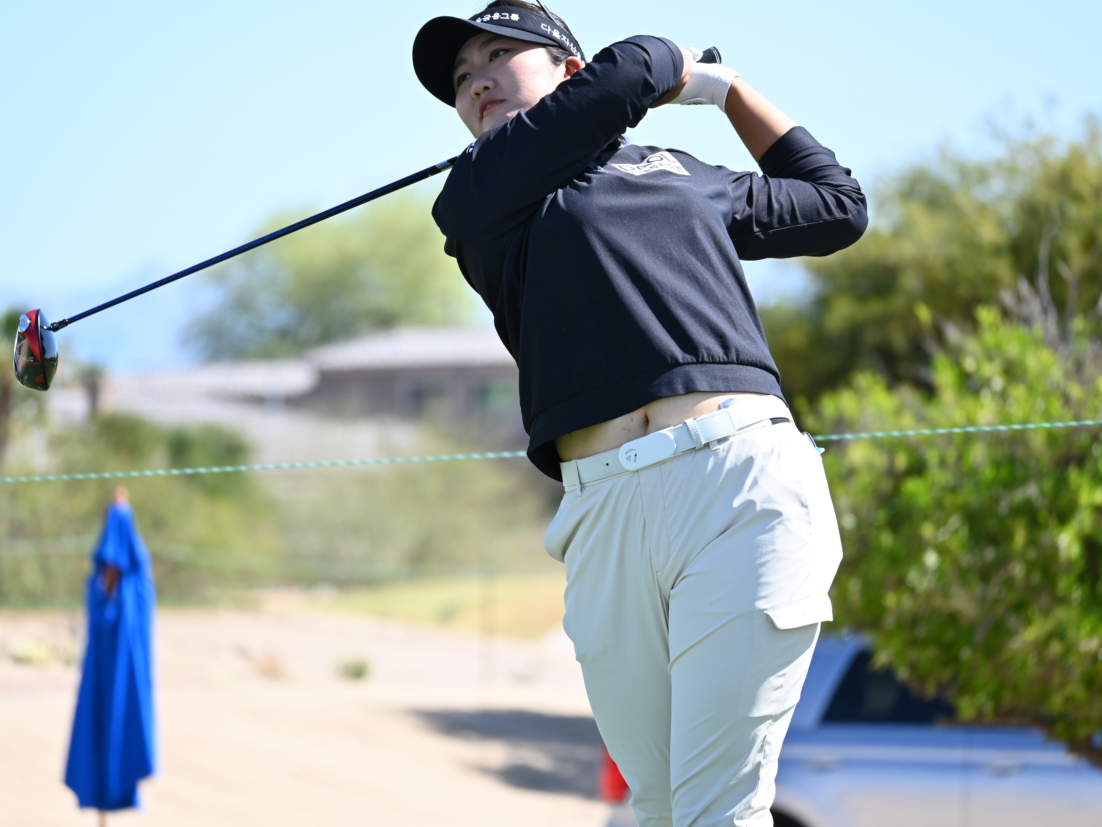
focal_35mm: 341
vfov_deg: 4.4
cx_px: 555
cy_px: 413
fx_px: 10856
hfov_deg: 5.8
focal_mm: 210
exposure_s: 1/500
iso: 250
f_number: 6
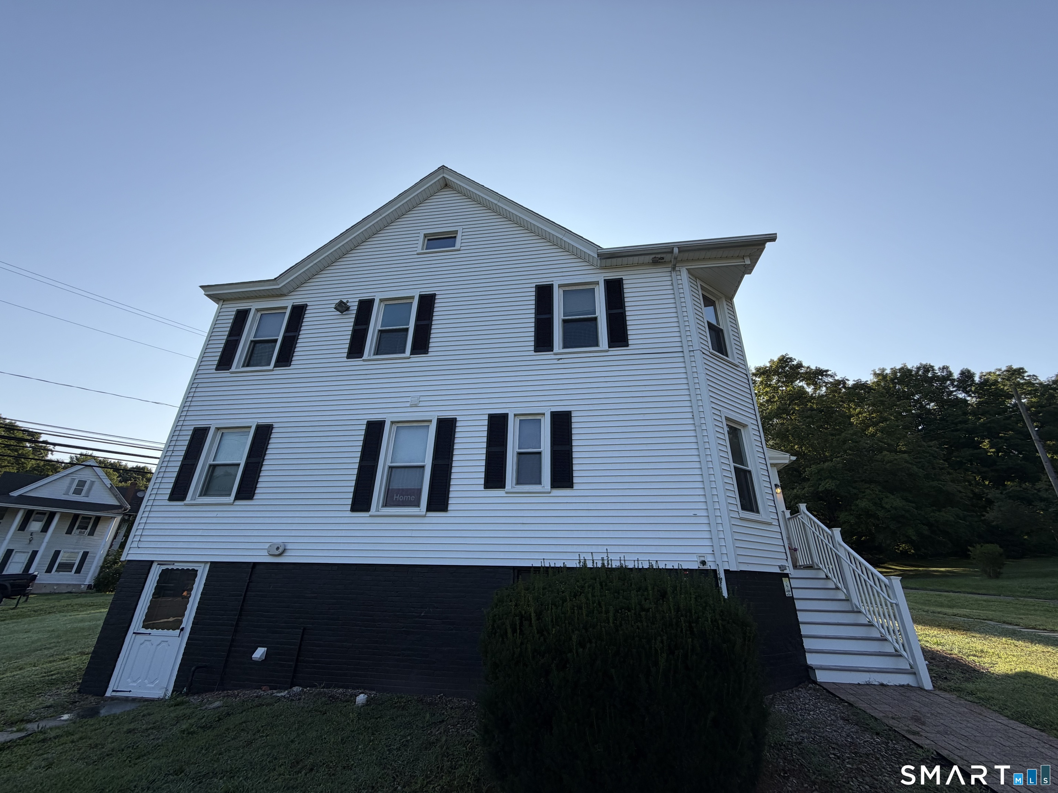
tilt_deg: +23.8
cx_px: 529
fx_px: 428
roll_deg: -1.2
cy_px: 396
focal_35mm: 14
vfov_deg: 85.7
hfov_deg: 102.1
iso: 25
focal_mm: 2.22
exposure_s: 1/770
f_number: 2.2
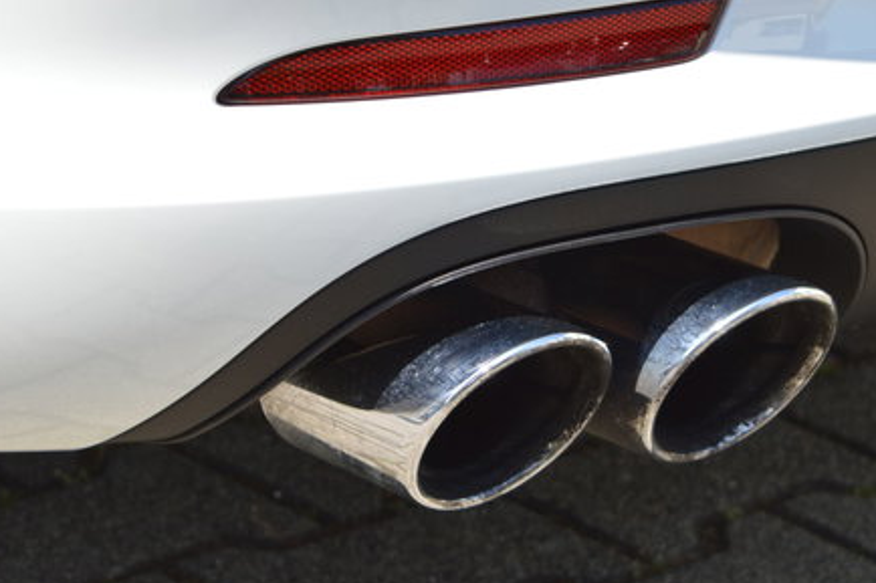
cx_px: 523
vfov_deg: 9.4
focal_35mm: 146
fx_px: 3548
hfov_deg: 14.1
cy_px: 287
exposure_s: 1/160
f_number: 6.3
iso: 100
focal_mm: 55
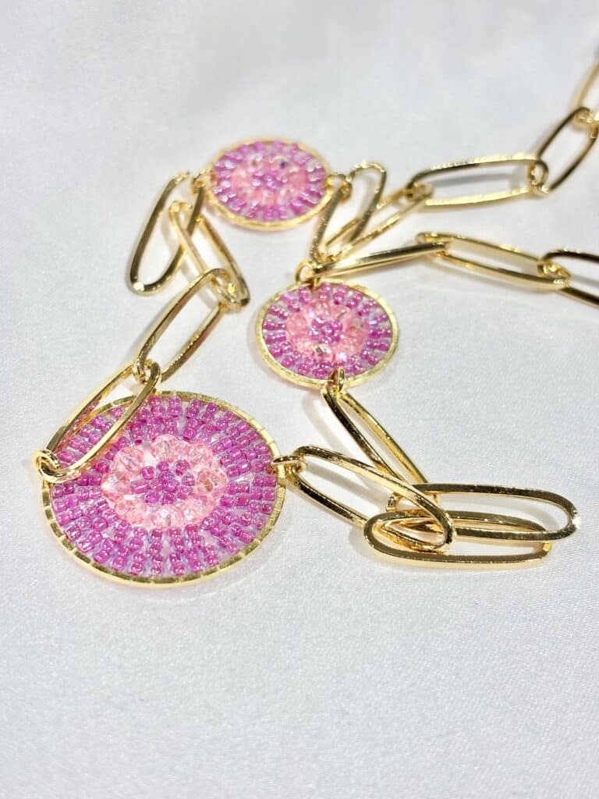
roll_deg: +6.6
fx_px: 1200
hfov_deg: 28.0
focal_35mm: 52
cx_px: 300
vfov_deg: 36.8
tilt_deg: -39.3
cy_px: 400
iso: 32
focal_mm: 5.96
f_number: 1.6
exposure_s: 1/314
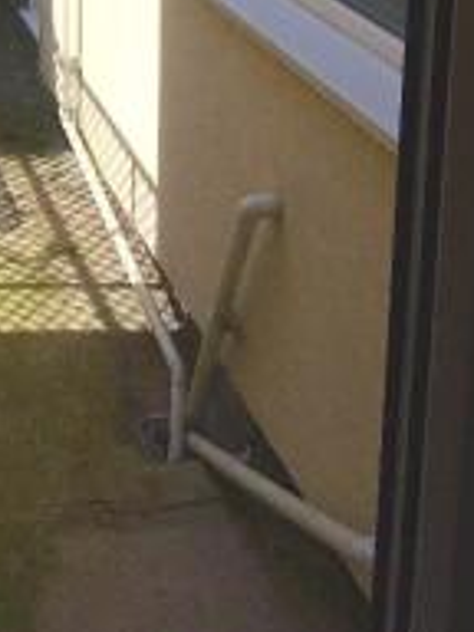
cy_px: -74
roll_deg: +2.0
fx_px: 1205
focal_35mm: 66
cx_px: -3
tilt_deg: -15.1
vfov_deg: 26.9
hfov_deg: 21.5
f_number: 2.2
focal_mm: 4.15
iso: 32
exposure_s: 1/1953
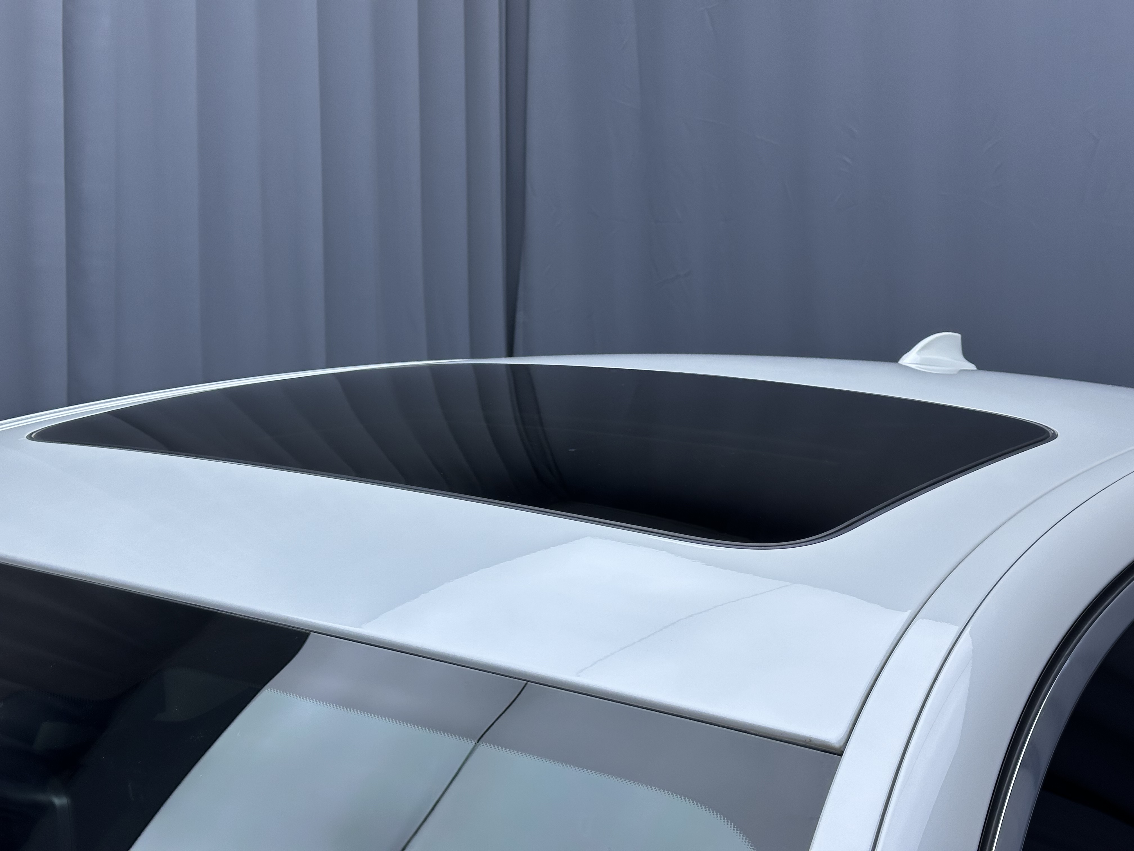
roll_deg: -1.2
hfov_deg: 39.7
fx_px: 1572
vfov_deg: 30.3
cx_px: 567
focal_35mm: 48
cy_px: 426
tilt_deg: -6.4
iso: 64
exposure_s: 1/323
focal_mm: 6.86
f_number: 1.78
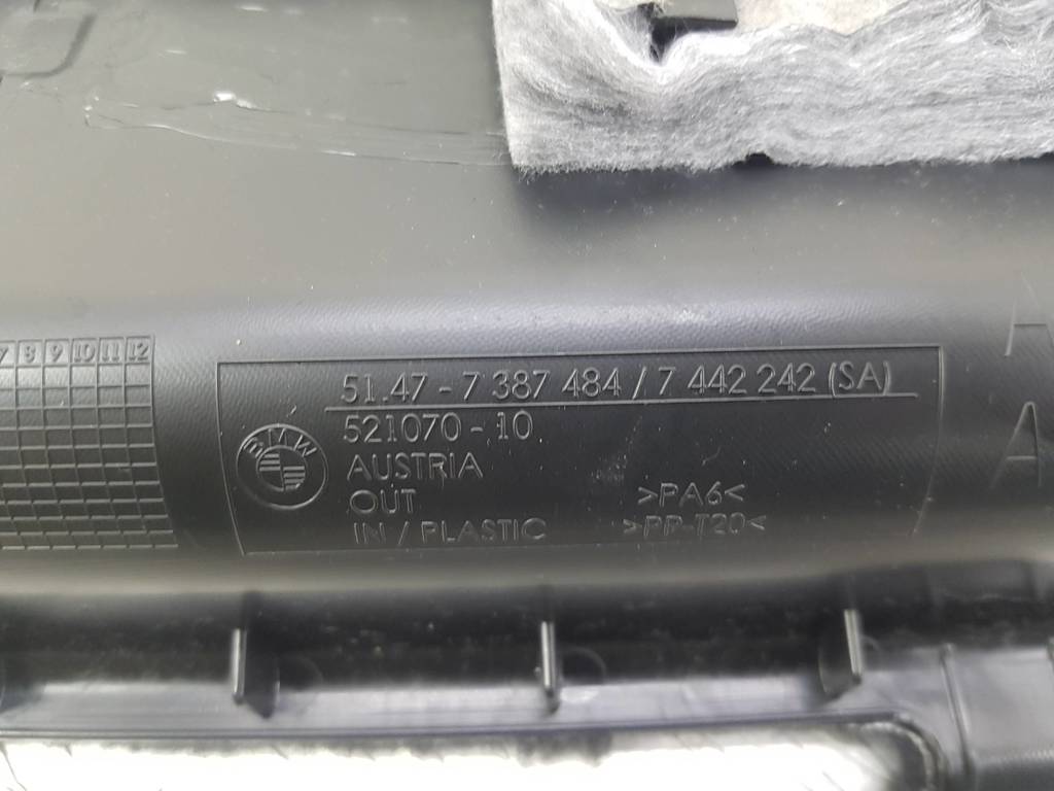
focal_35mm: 26
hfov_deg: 67.3
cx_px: 527
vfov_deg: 53.1
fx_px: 792
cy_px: 396
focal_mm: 4.2
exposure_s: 1/50
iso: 160
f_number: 1.7
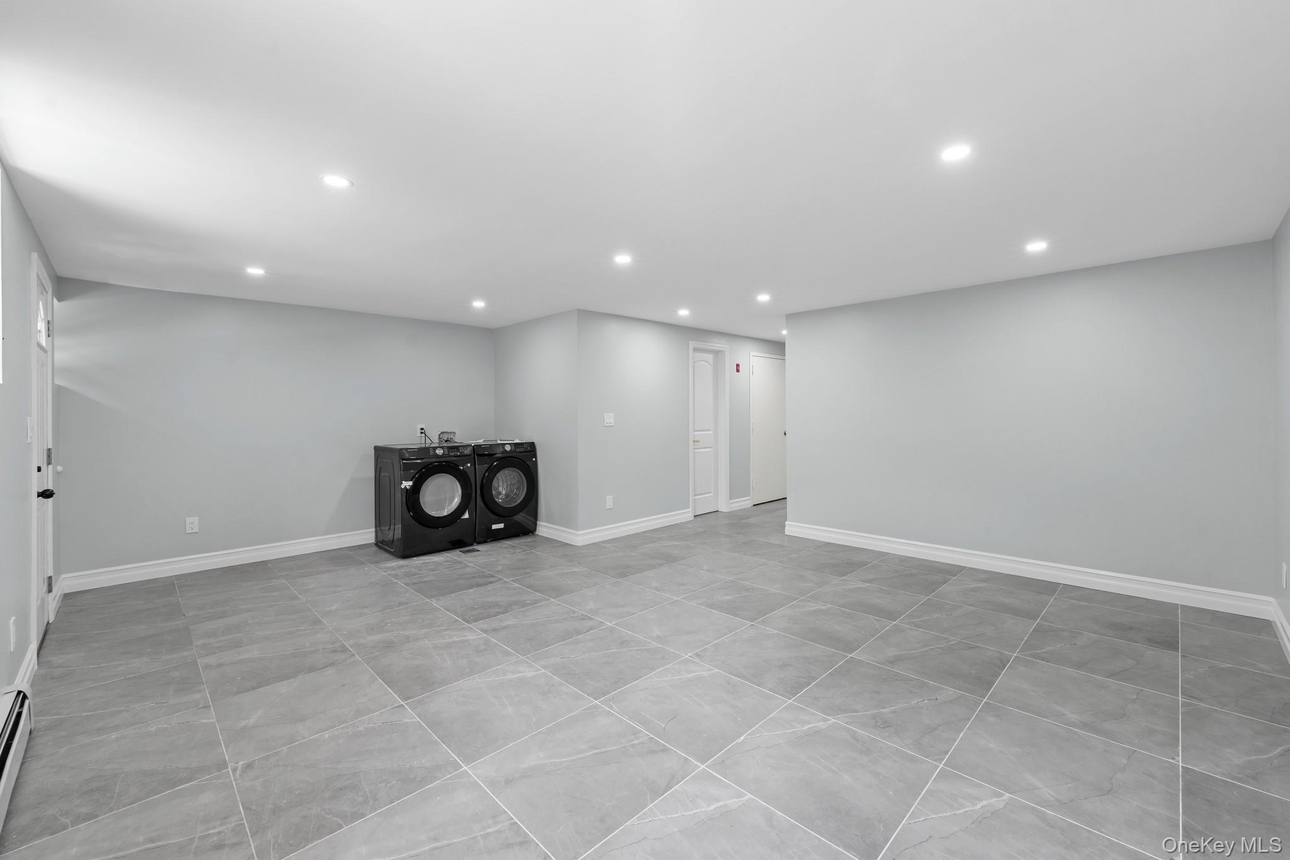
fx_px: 502
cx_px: 645
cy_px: 430
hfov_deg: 104.3
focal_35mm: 14
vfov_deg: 81.2
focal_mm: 14
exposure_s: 1/5
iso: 500
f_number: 8
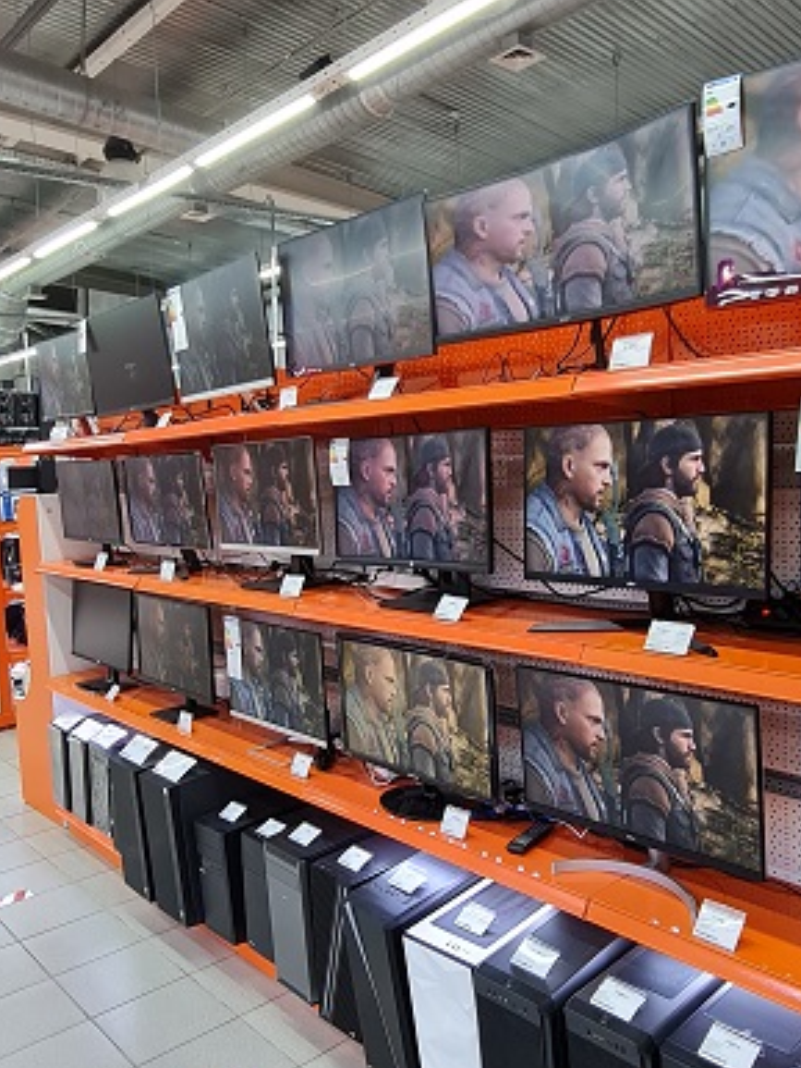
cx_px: 435
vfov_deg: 65.3
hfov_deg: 51.3
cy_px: 533
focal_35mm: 27
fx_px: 833
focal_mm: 2.2
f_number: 2.2
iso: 125
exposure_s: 1/50
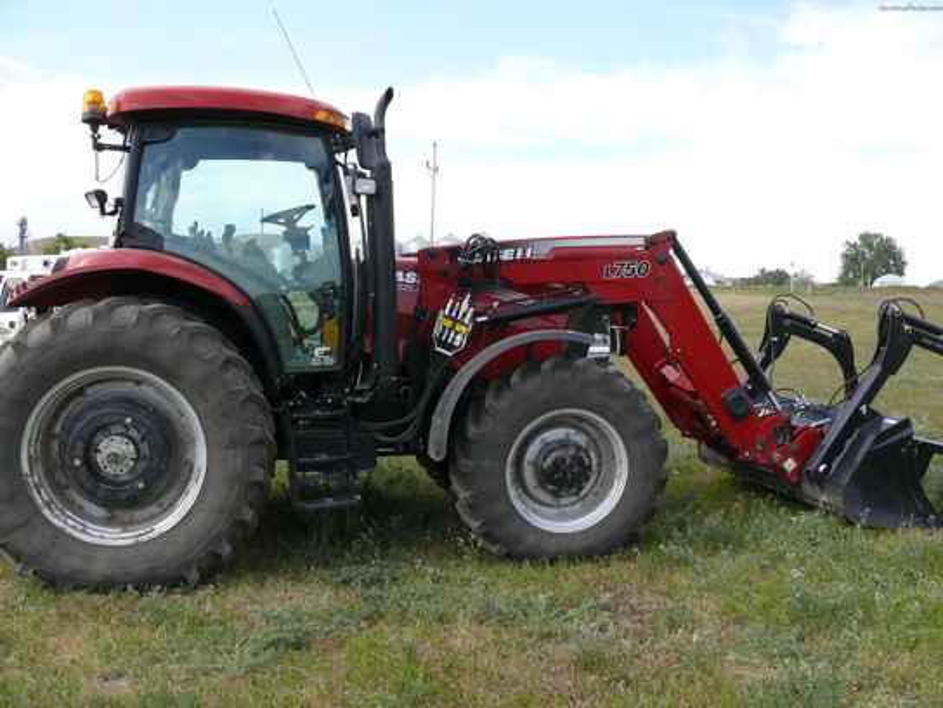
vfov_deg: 40.7
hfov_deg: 52.6
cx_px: 472
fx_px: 953
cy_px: 354
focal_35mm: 35
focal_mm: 7.4
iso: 100
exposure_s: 1/250
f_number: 4.5
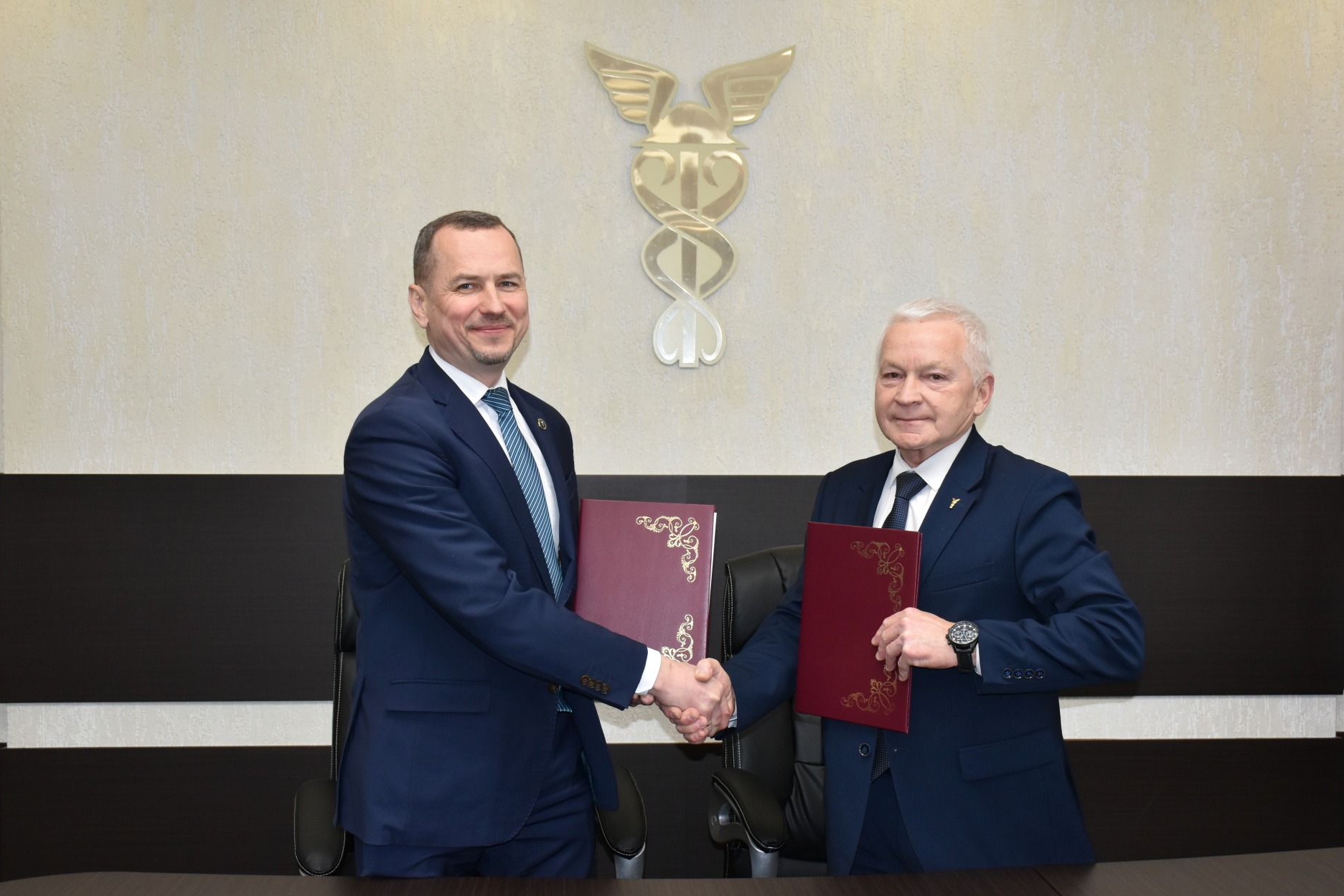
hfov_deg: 46.9
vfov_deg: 32.3
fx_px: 1550
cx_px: 682
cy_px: 448
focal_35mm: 42
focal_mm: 27
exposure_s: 1/100
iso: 800
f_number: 5
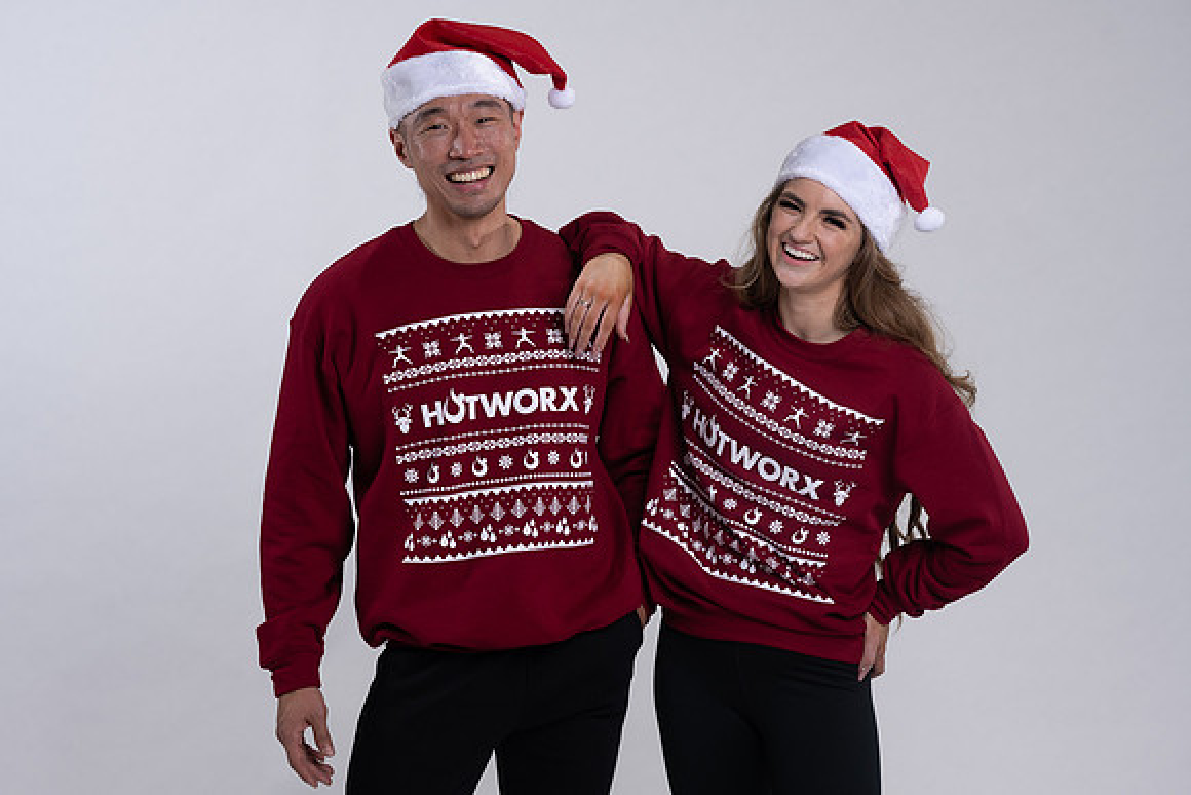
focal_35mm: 85
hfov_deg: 23.9
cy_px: 398
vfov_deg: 16.1
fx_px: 2813
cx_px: 596
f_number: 4
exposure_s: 1/125
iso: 125
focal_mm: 85
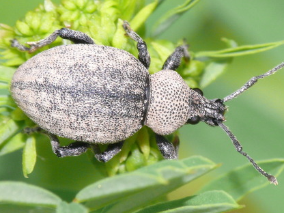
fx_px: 4053
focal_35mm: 494
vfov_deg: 3.0
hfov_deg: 4.0
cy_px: 85
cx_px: 157
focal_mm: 50.9
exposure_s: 1/80
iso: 200
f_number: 11
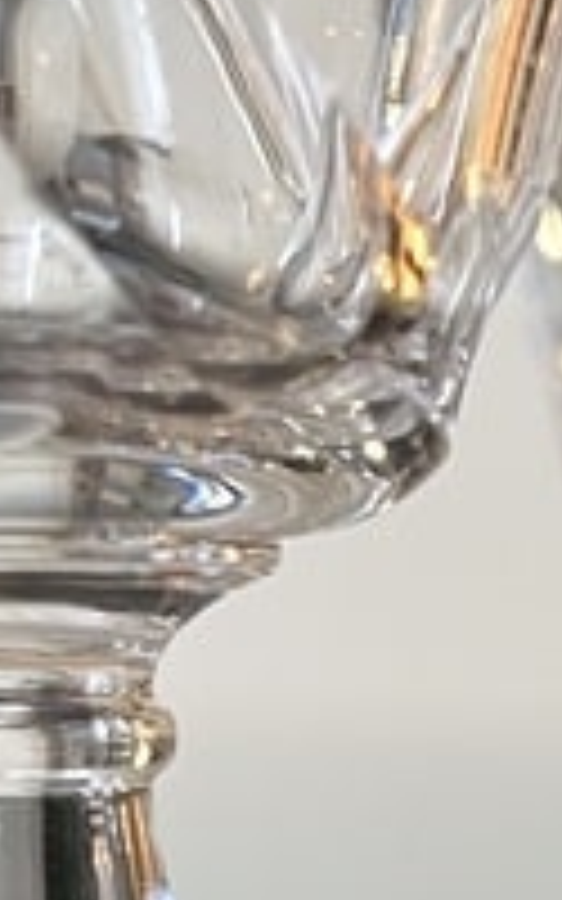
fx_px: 3455
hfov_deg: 9.3
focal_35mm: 141
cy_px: 864
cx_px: 391
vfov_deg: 14.6
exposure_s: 1/50
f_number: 1.5
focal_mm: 5.7
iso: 200
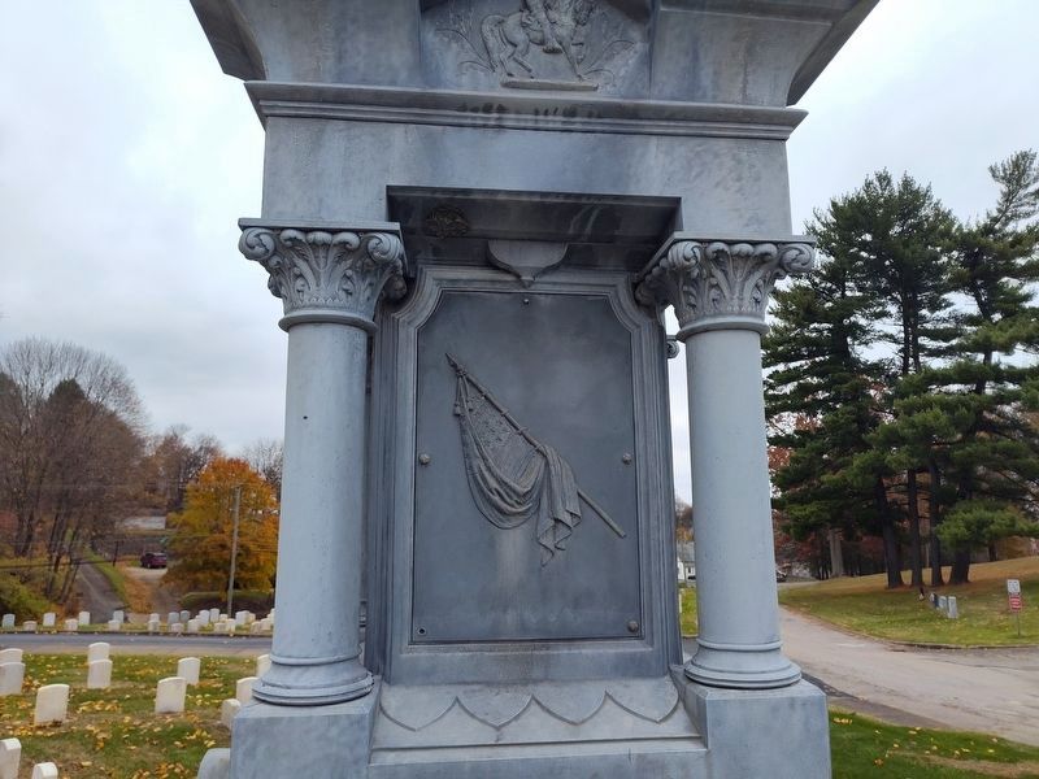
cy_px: 390
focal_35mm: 23
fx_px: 690
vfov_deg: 58.9
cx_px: 520
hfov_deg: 73.9
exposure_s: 1/399
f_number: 1.8
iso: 100
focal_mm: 5.56
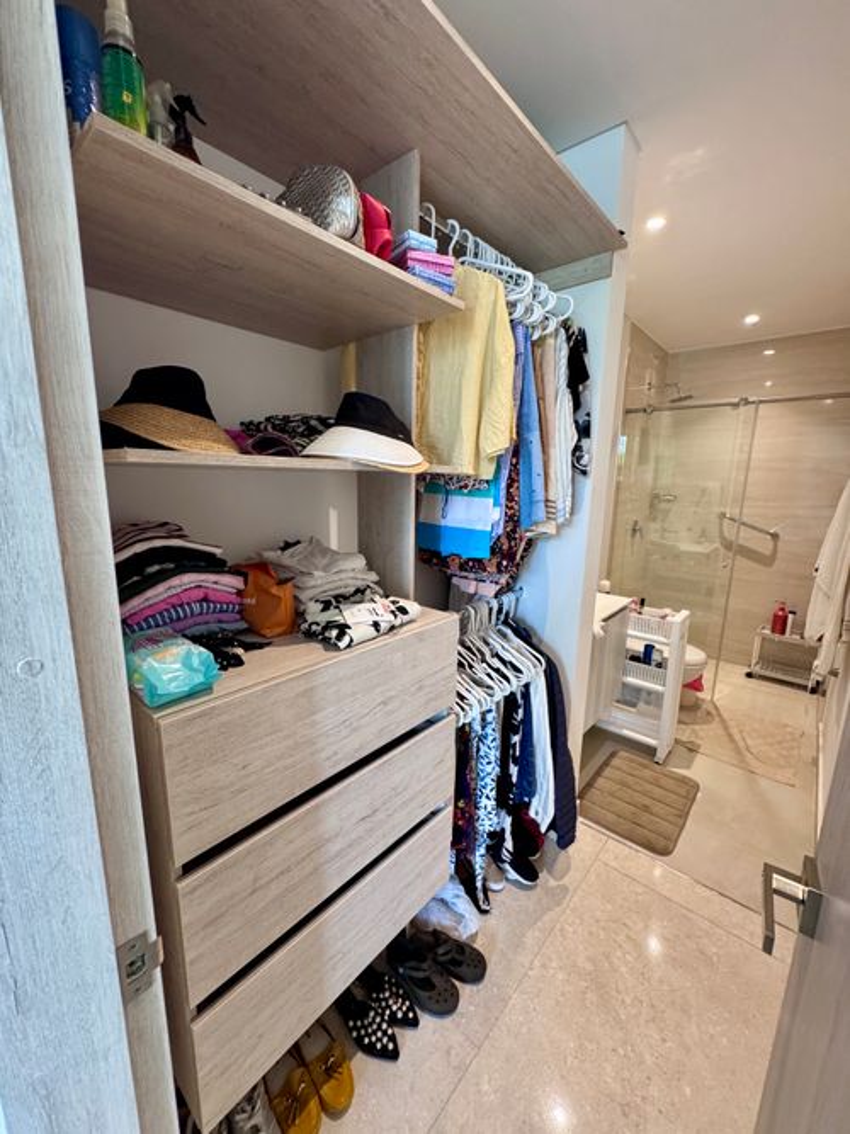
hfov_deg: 85.7
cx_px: 425
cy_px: 567
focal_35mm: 14
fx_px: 459
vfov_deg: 102.1
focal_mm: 2.22
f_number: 2.2
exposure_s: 1/99
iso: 320
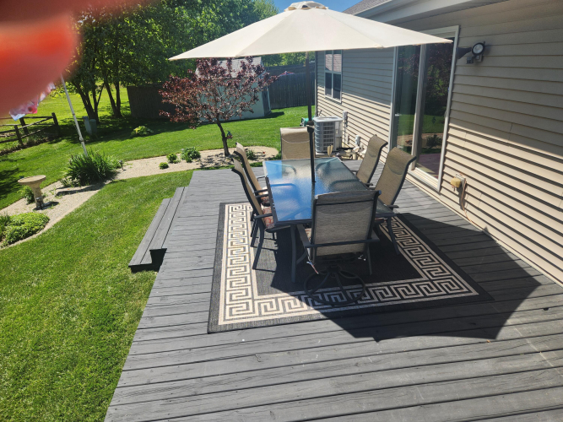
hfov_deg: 73.9
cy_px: 211
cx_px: 282
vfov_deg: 58.9
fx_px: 374
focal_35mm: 23
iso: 20
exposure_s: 1/1132
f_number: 1.8
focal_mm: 5.4
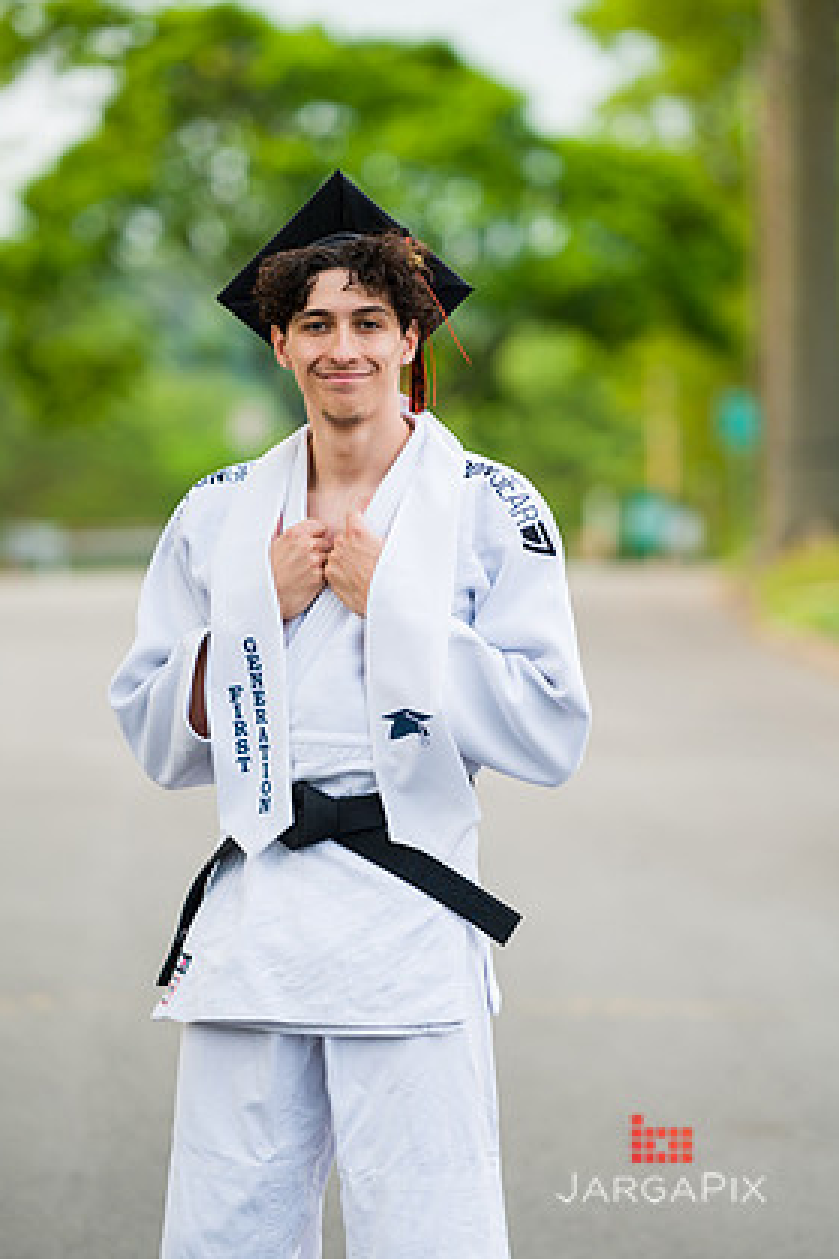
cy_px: 592
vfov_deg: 11.6
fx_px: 6192
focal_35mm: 177
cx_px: 392
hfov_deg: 7.8
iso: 200
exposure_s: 1/800
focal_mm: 165
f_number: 3.2
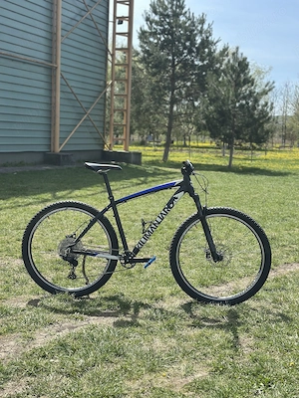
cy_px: 199
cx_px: 150
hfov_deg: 30.3
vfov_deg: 39.7
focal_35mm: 48
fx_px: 553
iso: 80
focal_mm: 6.86
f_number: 1.78
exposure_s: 1/2597
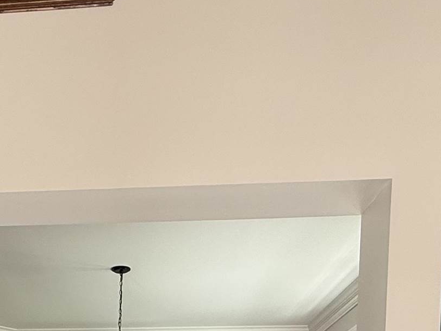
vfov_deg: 22.1
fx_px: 676
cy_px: 514
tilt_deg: -1.9
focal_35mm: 53
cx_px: 52
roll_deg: -1.9
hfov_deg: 34.3
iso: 100
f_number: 2.2
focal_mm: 2.22
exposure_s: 1/99
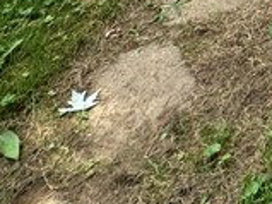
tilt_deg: -8.8
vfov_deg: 10.5
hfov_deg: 15.7
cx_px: 585
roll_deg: -1.1
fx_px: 707
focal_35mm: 90
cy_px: -437
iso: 40
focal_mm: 2.22
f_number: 2.2
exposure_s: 1/544
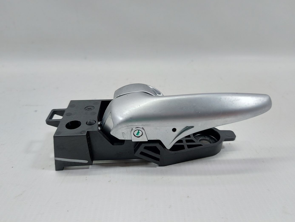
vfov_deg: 56.8
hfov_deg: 71.6
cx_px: 148
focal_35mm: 24
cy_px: 111
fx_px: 205
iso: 64
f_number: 1.8
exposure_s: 1/50
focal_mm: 5.23
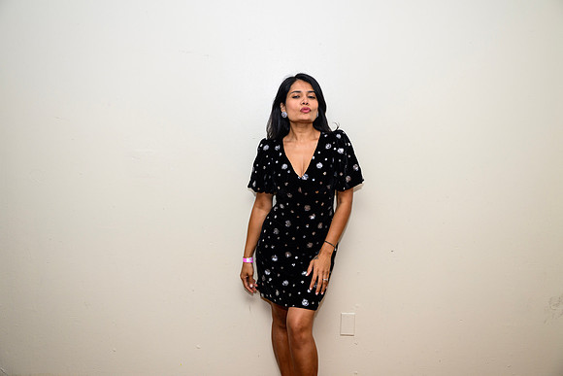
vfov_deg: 36.9
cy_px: 188
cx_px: 282
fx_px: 563
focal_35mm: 36
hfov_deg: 53.1
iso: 800
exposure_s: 1/125
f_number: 3.5
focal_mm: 36
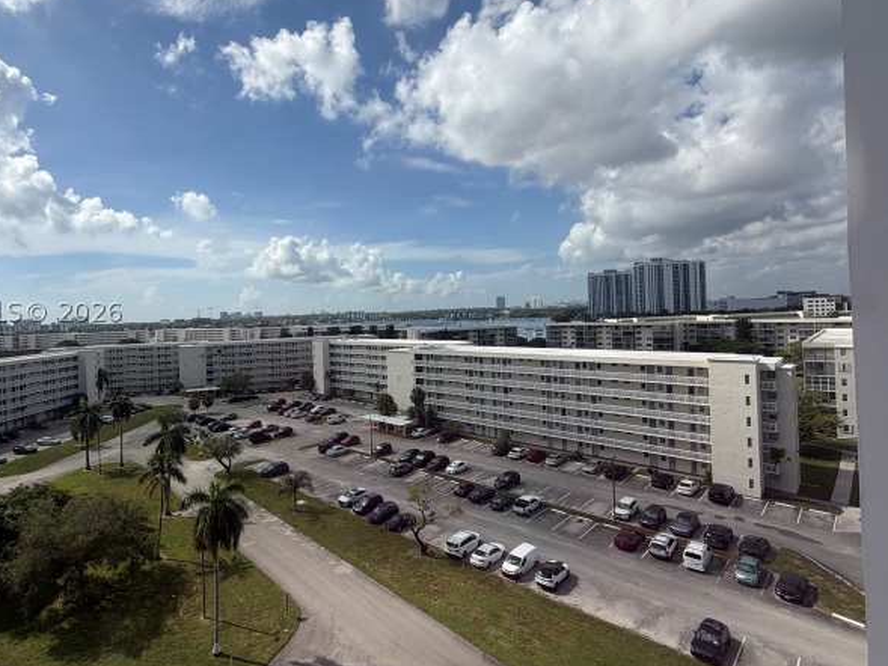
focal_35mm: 19
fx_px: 488
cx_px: 353
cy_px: 312
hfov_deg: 83.6
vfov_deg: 68.6
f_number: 2.2
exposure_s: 1/1572
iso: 20
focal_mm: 2.22
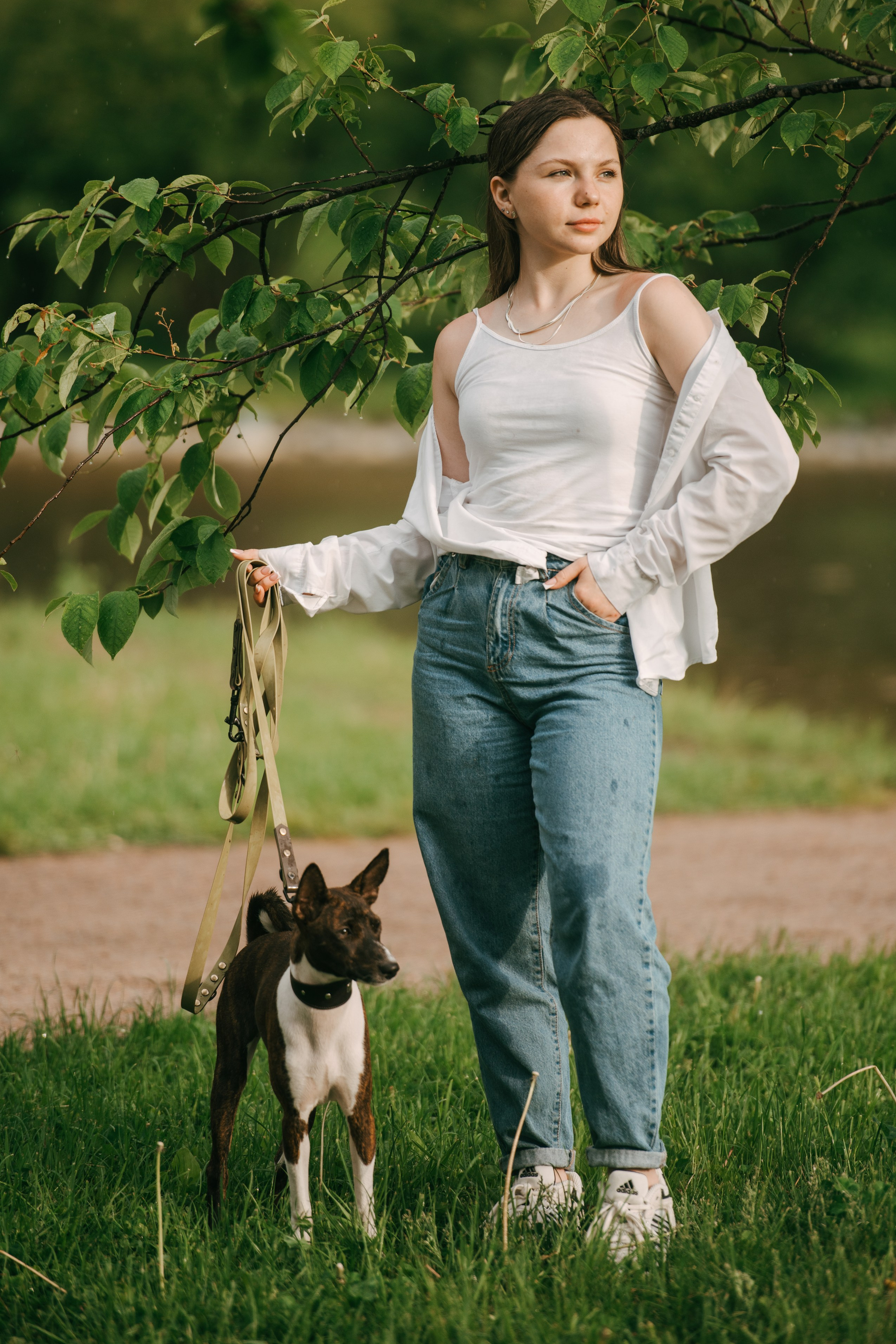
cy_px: 635
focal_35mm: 214
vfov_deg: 9.6
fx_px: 7988
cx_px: 446
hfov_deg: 6.4
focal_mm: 200
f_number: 2.8
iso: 100
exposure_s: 1/1000
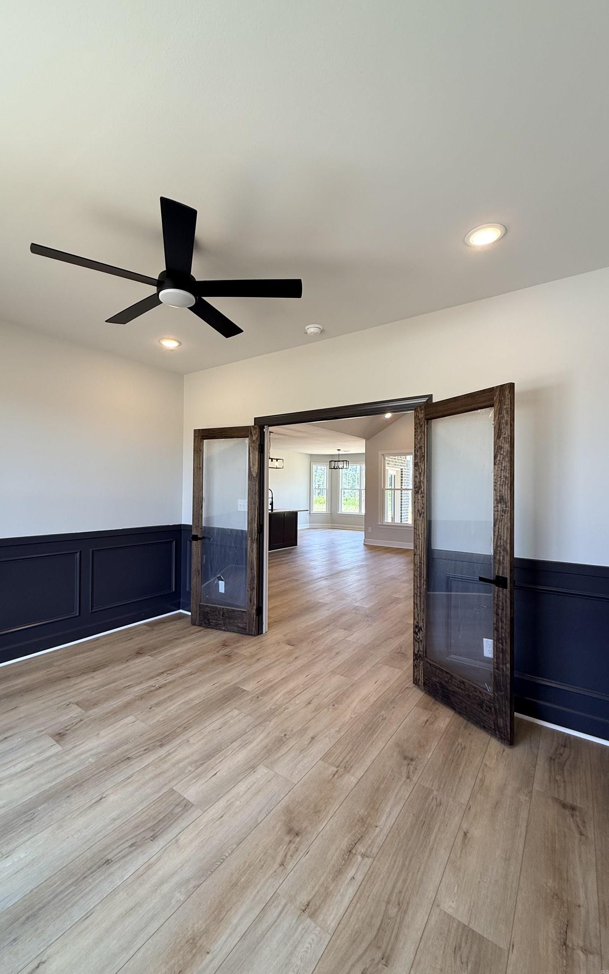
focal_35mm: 15
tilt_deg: +1.2
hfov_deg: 74.6
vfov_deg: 101.5
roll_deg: -0.7
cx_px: 274
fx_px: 398
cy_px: 486
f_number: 2.2
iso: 100
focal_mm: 2.22
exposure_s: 1/120
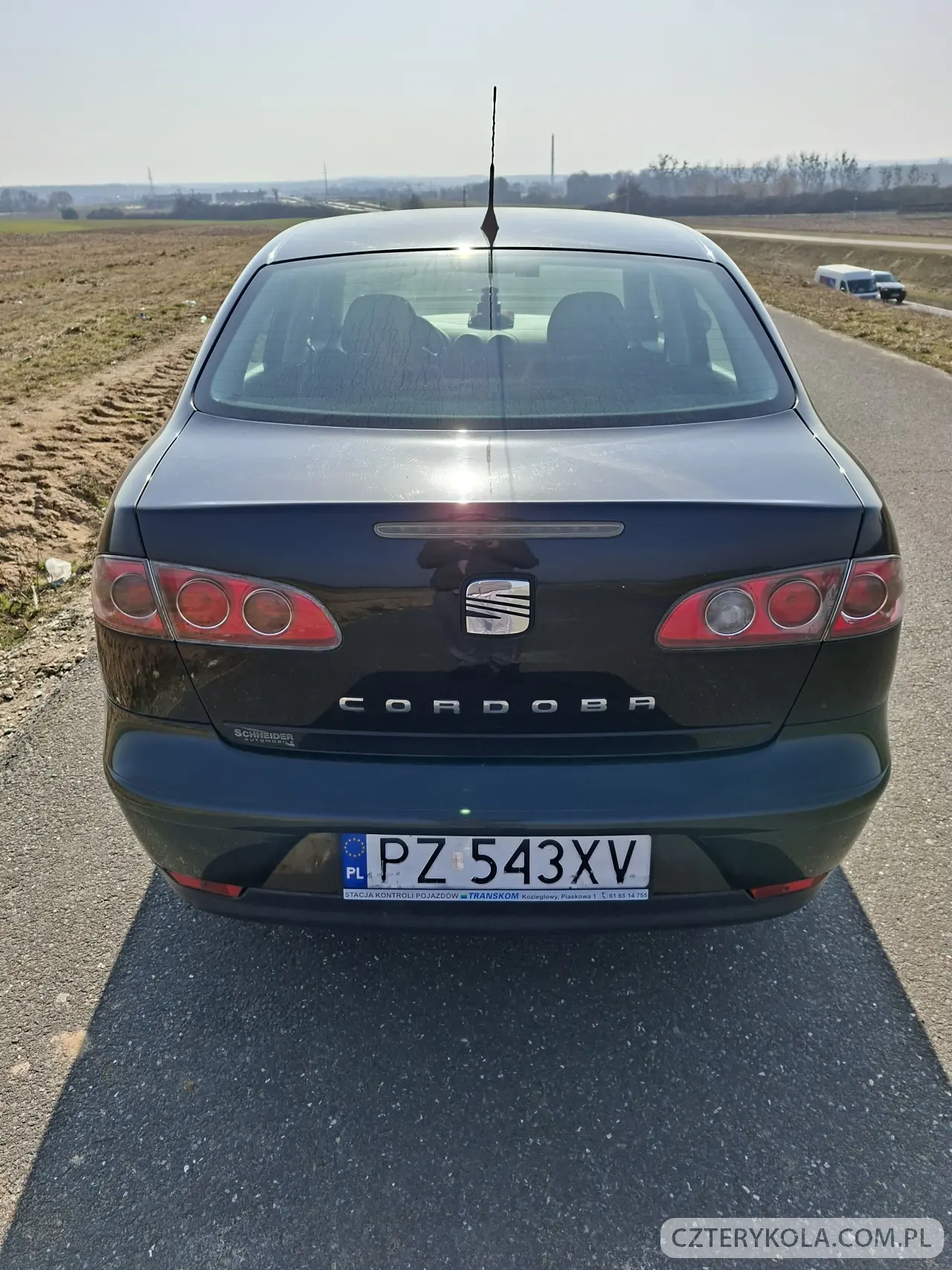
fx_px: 843
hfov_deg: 58.9
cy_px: 635
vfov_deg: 73.9
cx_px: 476
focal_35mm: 23
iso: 50
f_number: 1.8
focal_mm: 5.54
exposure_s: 1/2457
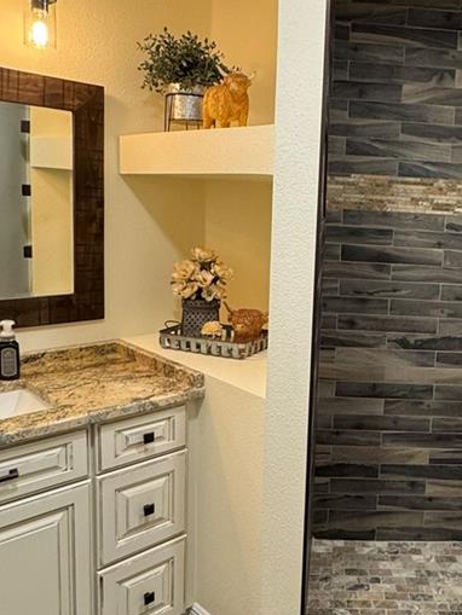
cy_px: 290
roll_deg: -1.5
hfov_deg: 41.2
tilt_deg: -5.6
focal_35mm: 33
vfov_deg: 55.3
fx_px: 587
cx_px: 369
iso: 200
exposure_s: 1/60
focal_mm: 2.22
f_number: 2.2
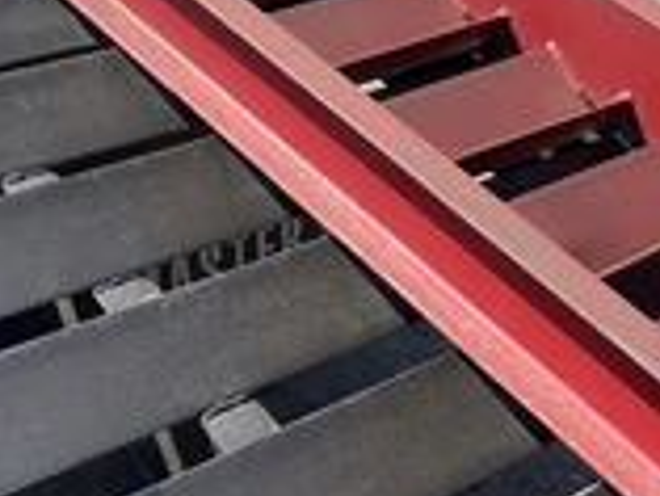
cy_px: 231
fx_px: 1412
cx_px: 496
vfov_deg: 19.9
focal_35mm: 74
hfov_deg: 26.0
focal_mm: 3
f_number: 1.8
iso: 25
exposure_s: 1/978
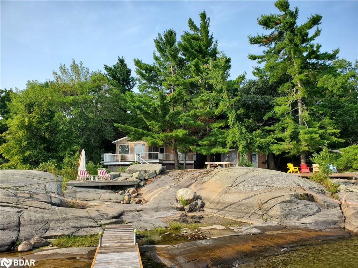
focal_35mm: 26
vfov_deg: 53.1
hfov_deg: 67.3
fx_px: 269
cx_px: 179
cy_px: 134
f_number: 2.4
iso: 50
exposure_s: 1/934
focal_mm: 4.3
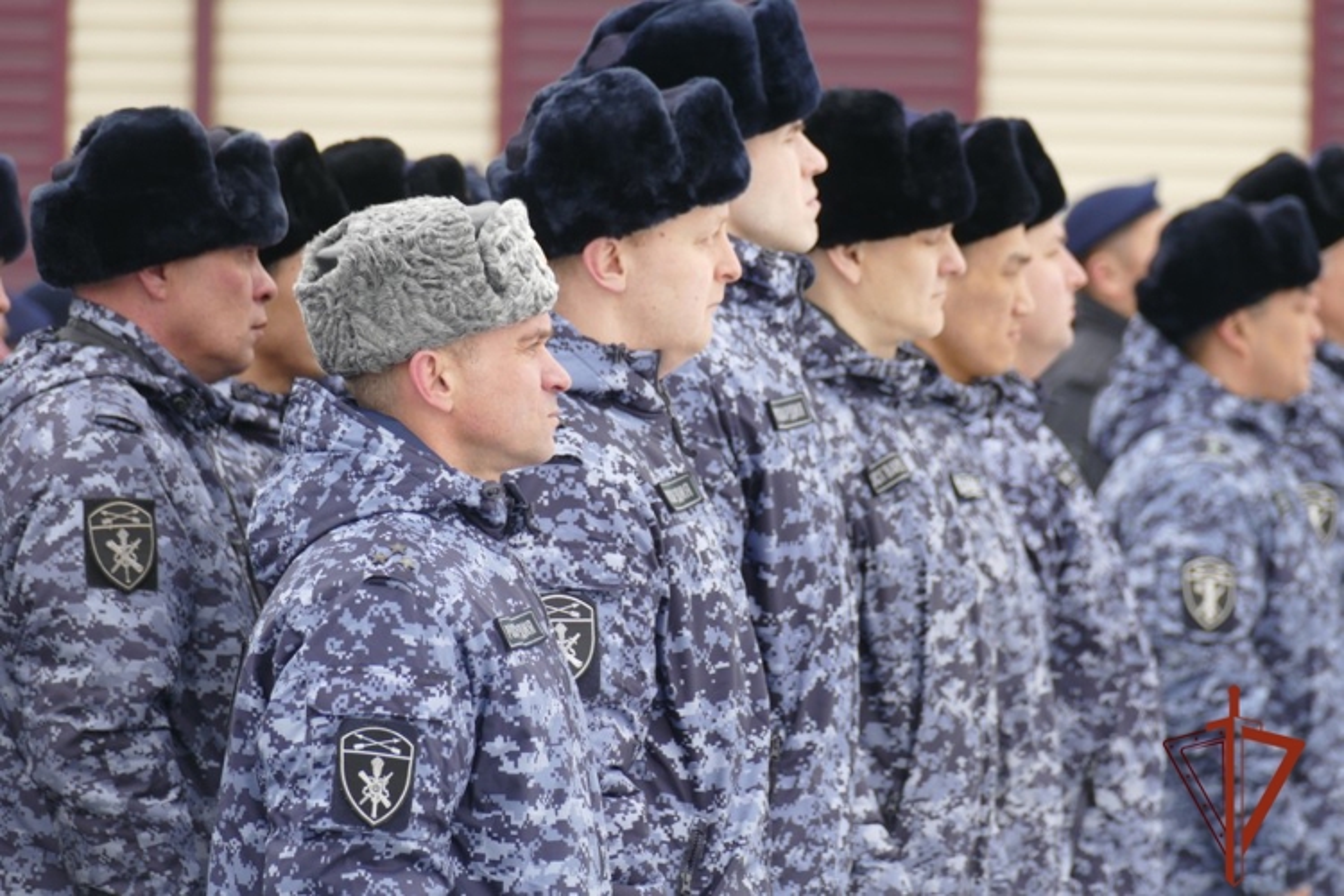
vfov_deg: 3.4
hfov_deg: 5.2
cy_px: 448
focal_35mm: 400
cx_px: 672
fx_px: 14932
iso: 125
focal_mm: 146
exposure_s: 1/160
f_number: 4
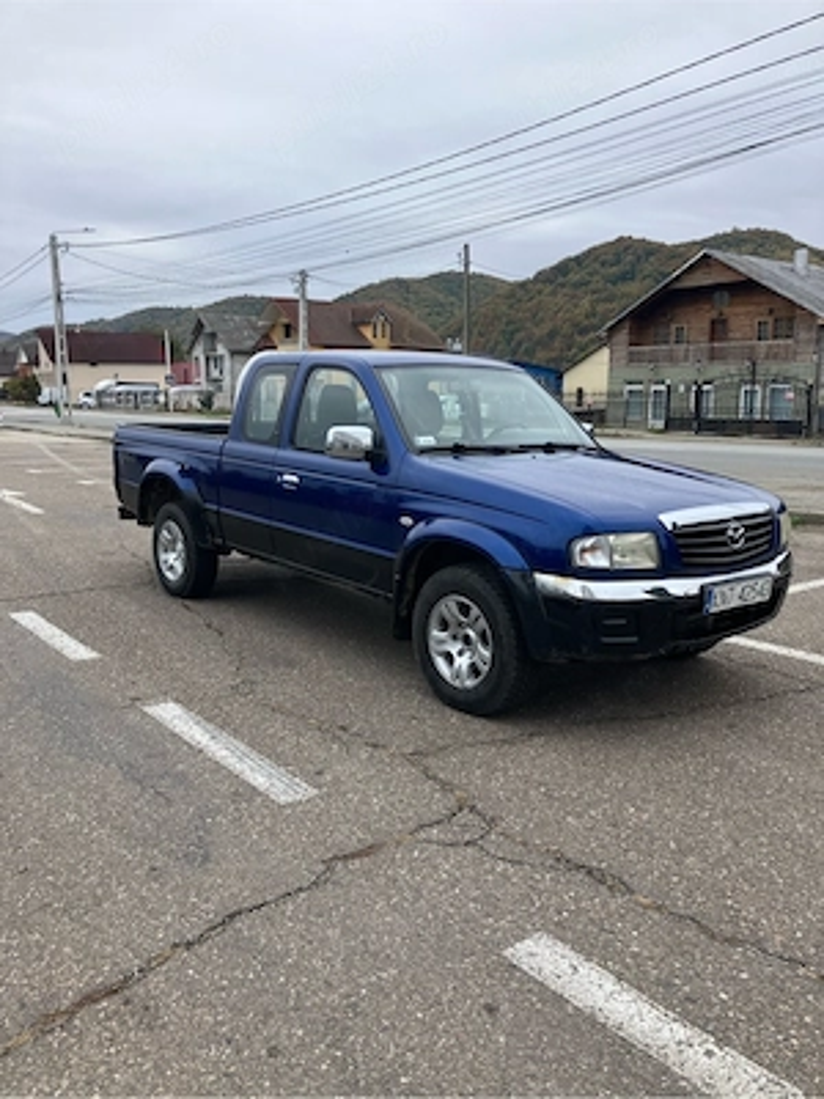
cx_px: 412
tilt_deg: -9.9
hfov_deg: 49.7
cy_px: 550
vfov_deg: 63.4
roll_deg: -0.3
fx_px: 889
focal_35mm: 28
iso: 32
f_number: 1.8
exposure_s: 1/522
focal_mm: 3.99
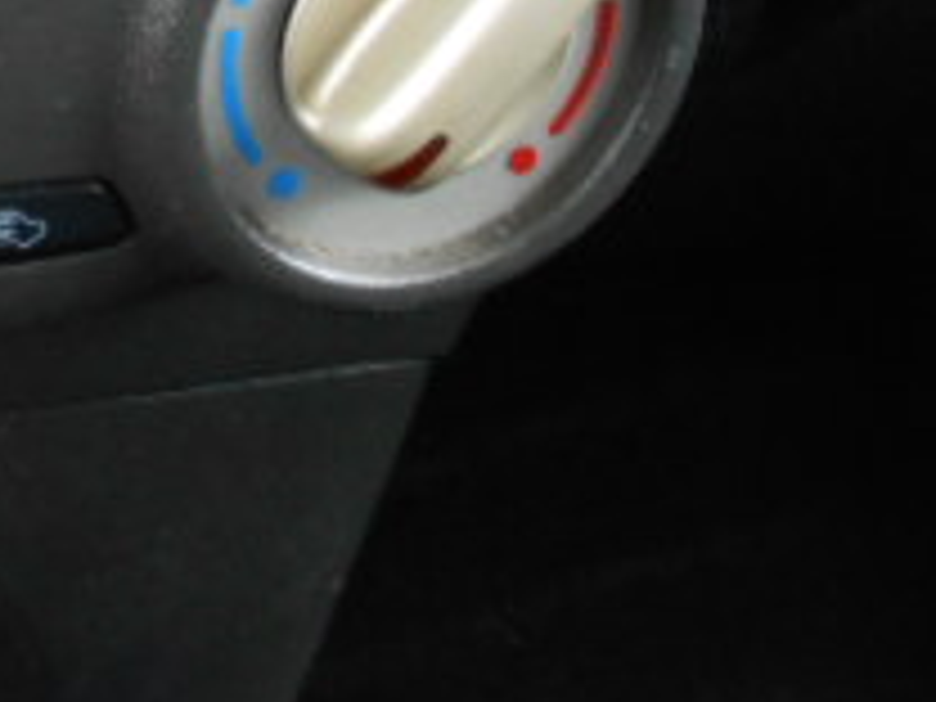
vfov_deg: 17.4
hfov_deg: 22.6
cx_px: -171
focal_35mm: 80
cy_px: -184
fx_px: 2163
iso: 320
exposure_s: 1/30
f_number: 3.5
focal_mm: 4.6
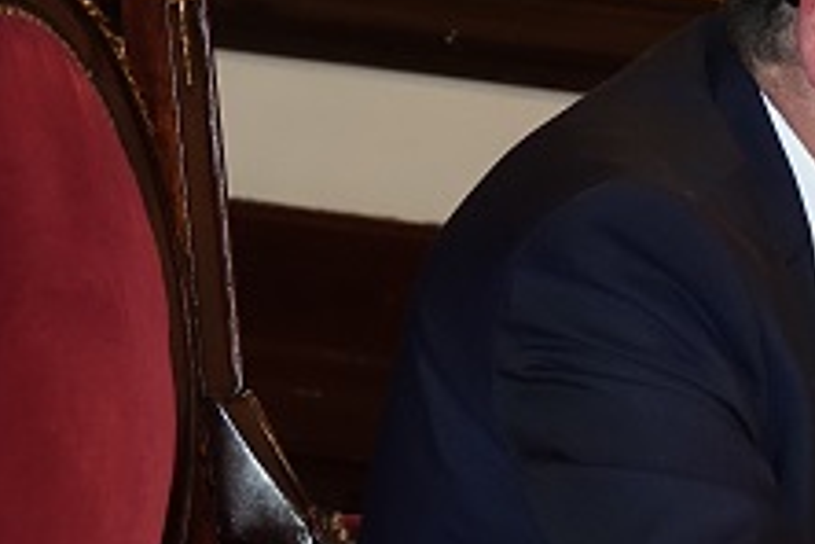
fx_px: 6203
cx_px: 1046
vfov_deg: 5.0
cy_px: 198
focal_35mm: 274
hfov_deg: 7.4
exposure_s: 1/100
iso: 640
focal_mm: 29.69
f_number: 3.5
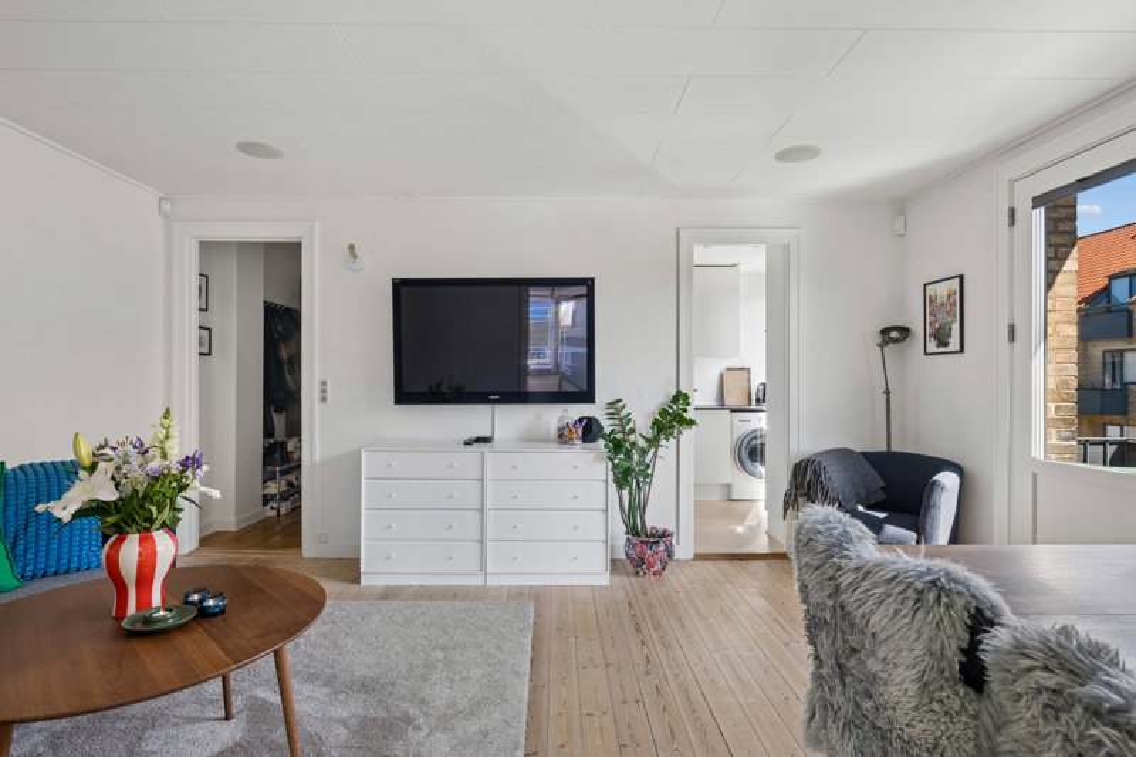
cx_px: 568
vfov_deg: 67.4
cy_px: 378
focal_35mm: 18
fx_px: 568
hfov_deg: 90.0
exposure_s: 1/13
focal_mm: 18
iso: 160
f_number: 10
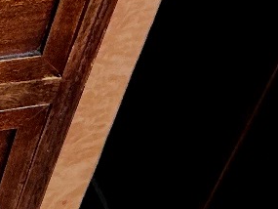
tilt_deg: -35.3
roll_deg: -3.7
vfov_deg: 11.8
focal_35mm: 122
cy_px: -71
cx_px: -300
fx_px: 980
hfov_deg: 13.5
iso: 80
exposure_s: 1/50
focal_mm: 3
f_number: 1.8
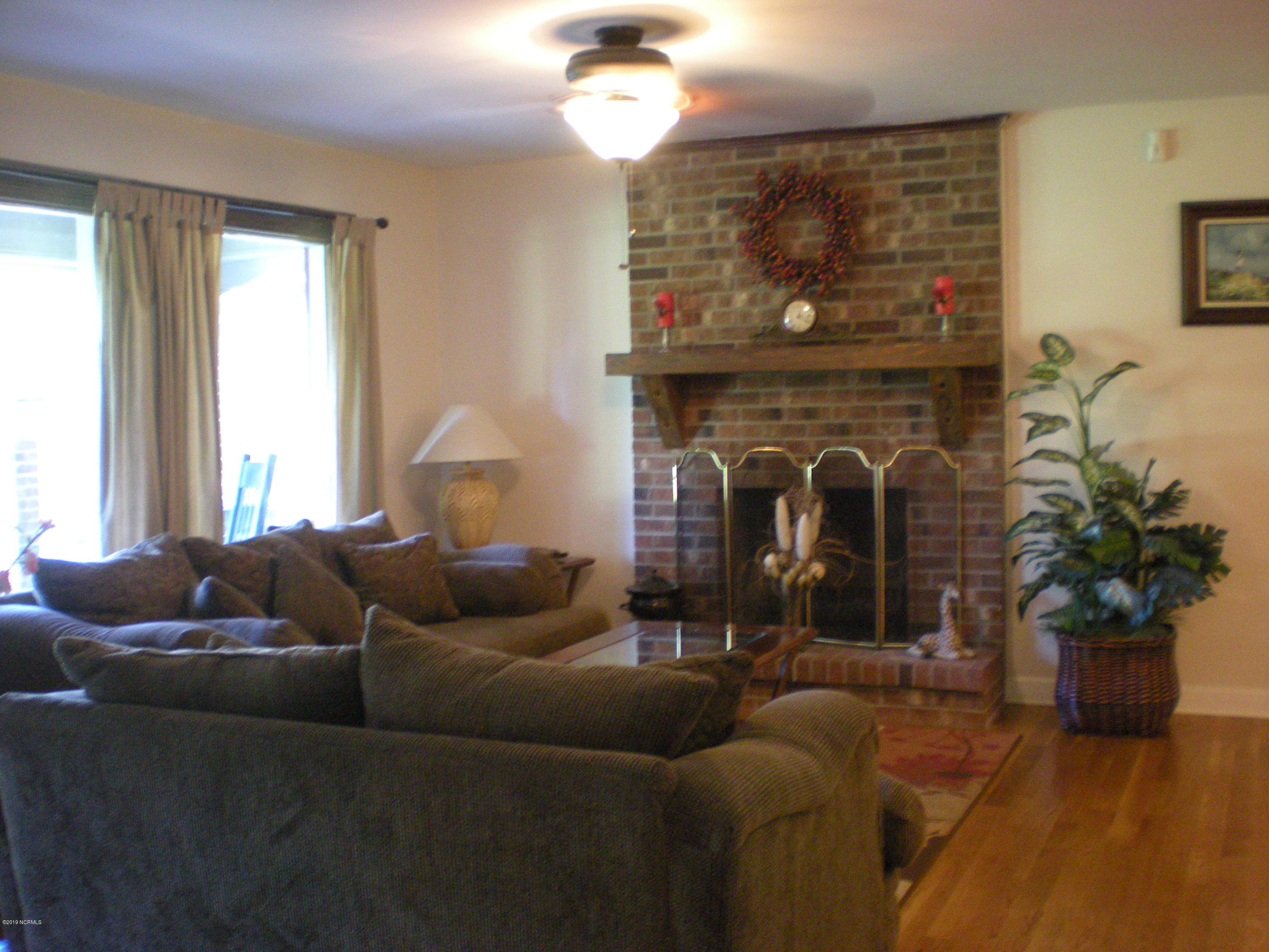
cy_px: 476
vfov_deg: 37.7
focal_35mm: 38
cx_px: 634
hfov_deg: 49.0
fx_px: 1393
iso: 367
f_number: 3.1
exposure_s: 1/8
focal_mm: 6.3
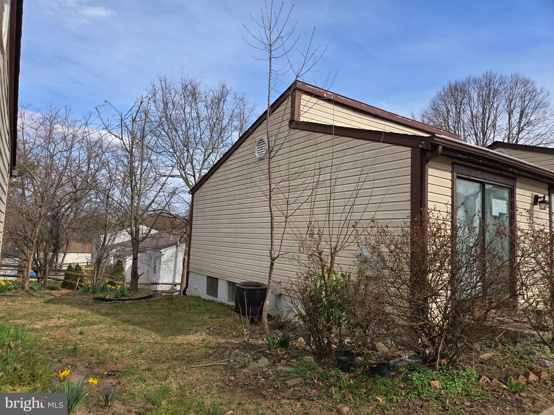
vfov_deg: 58.9
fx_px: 368
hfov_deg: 73.9
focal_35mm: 23
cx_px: 277
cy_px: 208
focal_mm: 5.4
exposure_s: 1/1559
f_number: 1.8
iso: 25
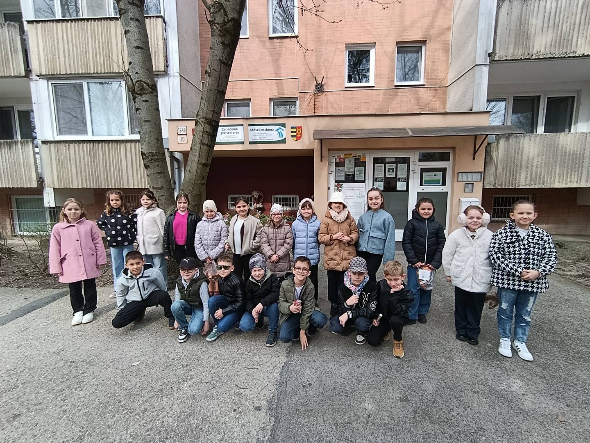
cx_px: 295
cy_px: 222
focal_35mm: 15
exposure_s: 1/222
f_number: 2.2
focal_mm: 1.65
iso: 50
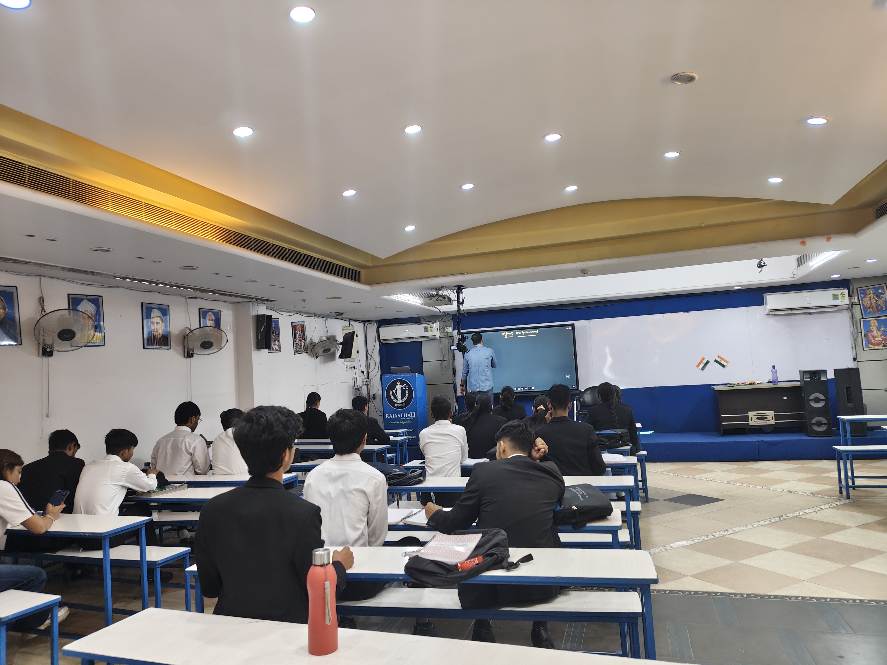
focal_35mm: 25
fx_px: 641
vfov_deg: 54.9
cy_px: 332
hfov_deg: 69.4
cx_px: 444
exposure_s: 1/33.3
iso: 363
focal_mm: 5.56
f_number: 1.88
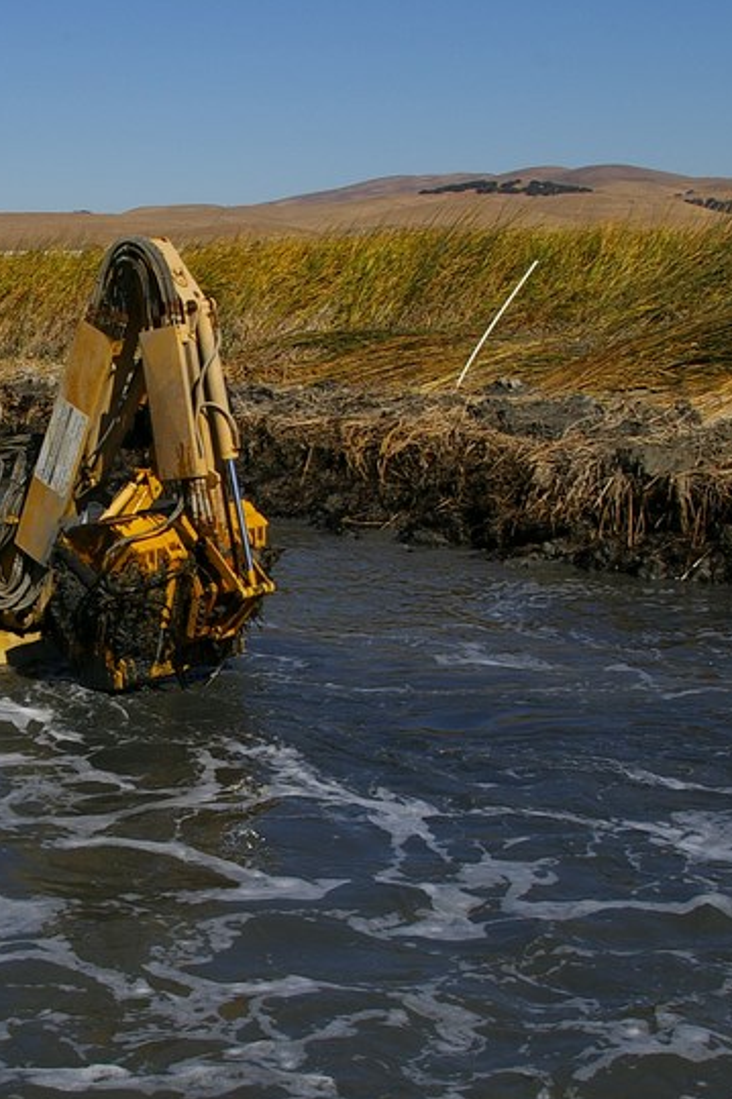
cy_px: 605
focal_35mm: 57
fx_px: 1739
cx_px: 41
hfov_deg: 23.0
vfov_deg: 35.0
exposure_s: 1/250
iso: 200
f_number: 13
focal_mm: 20
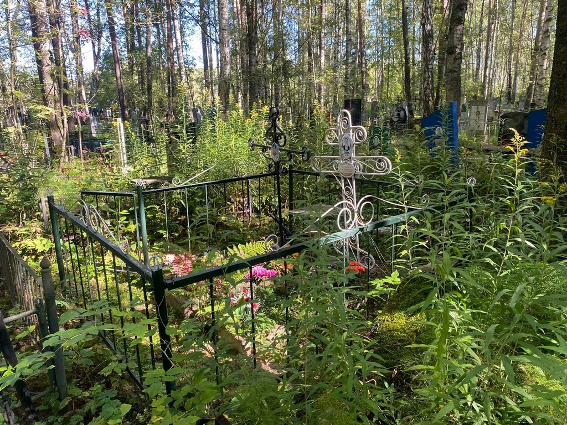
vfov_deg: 53.1
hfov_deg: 67.3
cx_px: 284
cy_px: 212
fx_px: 426
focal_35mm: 26
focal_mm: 4.25
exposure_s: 1/121
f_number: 1.8
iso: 50
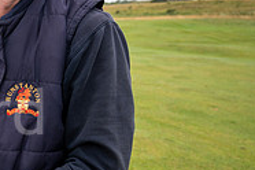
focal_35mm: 75
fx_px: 531
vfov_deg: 18.1
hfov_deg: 22.2
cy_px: 125
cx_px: -130
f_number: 4.5
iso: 160
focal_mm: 24
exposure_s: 1/60
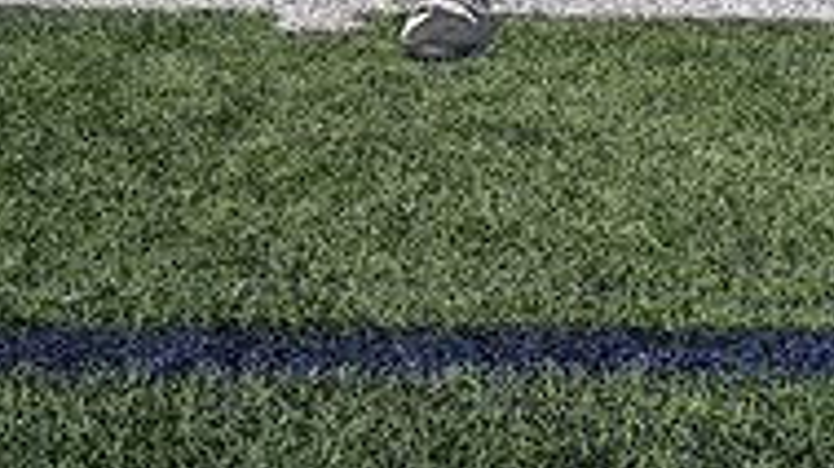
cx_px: 459
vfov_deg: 11.3
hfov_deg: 22.5
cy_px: -503
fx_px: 2099
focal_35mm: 95
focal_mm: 38
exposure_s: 1/250
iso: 160
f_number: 11
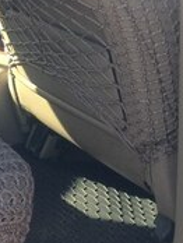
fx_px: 661
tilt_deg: -3.5
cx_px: -38
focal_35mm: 94
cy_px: -71
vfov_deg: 19.3
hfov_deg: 15.2
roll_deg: -0.6
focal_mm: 4.12
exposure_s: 1/244
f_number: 2.4
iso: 50
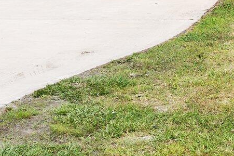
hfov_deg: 12.8
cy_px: -184
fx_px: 974
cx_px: 375
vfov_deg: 8.5
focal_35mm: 150
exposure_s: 1/1000
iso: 125
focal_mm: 22
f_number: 5
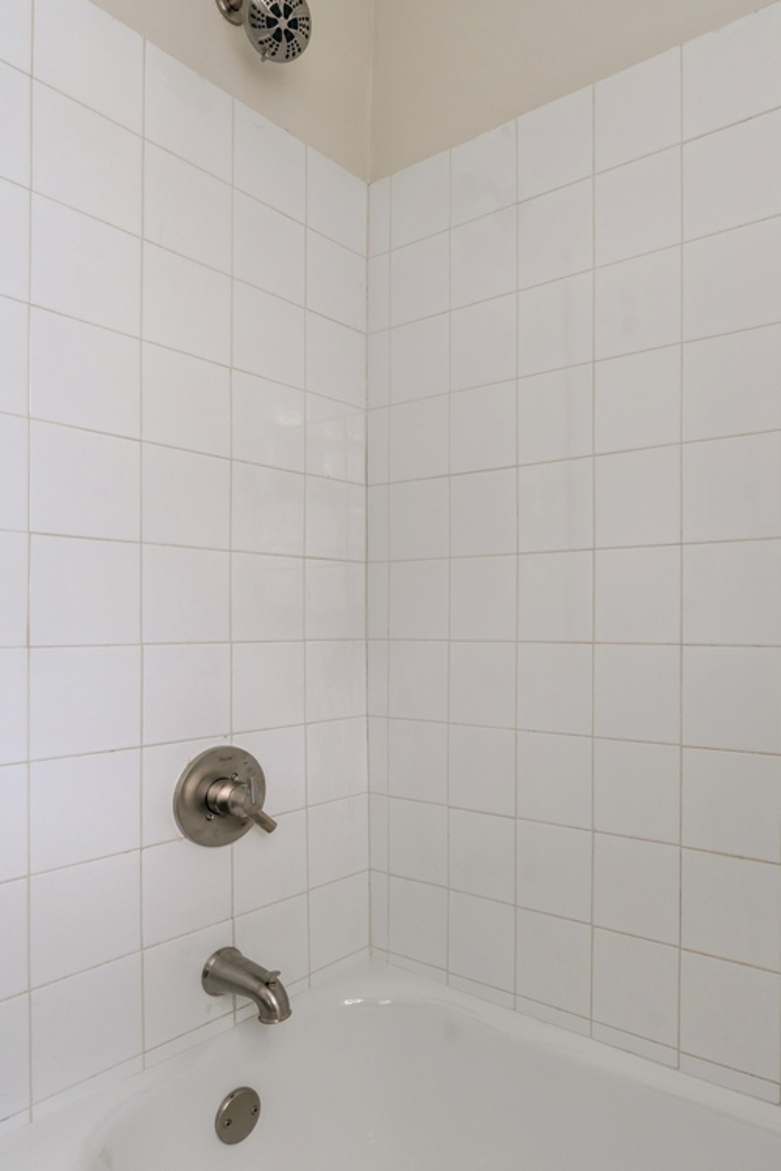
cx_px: 538
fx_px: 748
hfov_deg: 53.7
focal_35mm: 23
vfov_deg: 76.0
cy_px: 627
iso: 320
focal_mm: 16
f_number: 8
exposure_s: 1/5
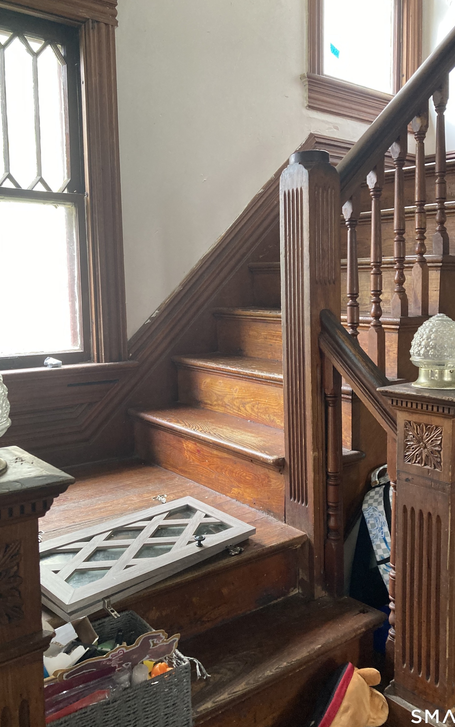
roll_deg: +0.5
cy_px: 363
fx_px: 595
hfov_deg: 41.8
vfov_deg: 62.9
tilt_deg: -6.9
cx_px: 246
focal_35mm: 30
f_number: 1.8
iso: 200
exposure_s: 1/60
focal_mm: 3.99
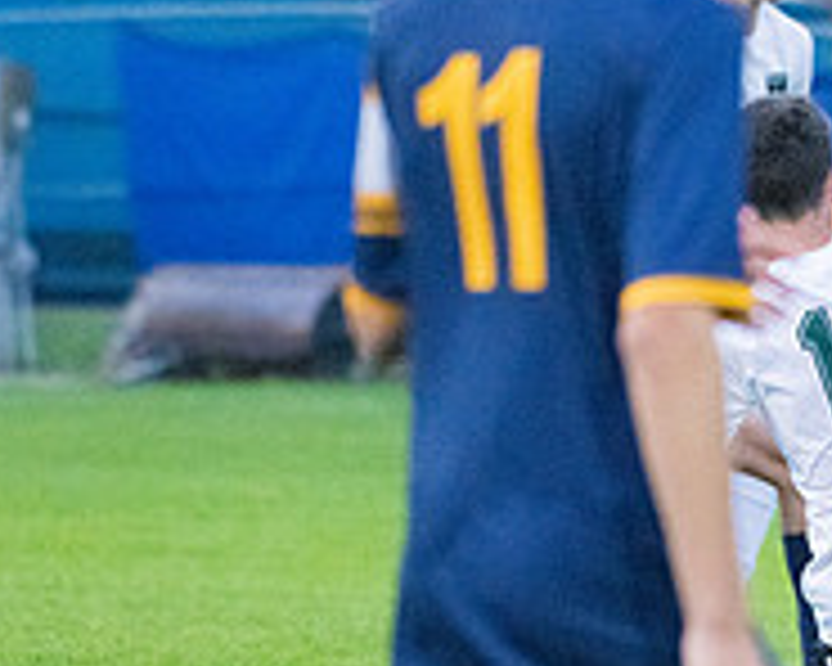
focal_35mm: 795
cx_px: 1169
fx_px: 19576
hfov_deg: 2.4
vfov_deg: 1.9
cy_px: 335
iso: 6400
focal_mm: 270
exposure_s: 1/2000
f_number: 5.6
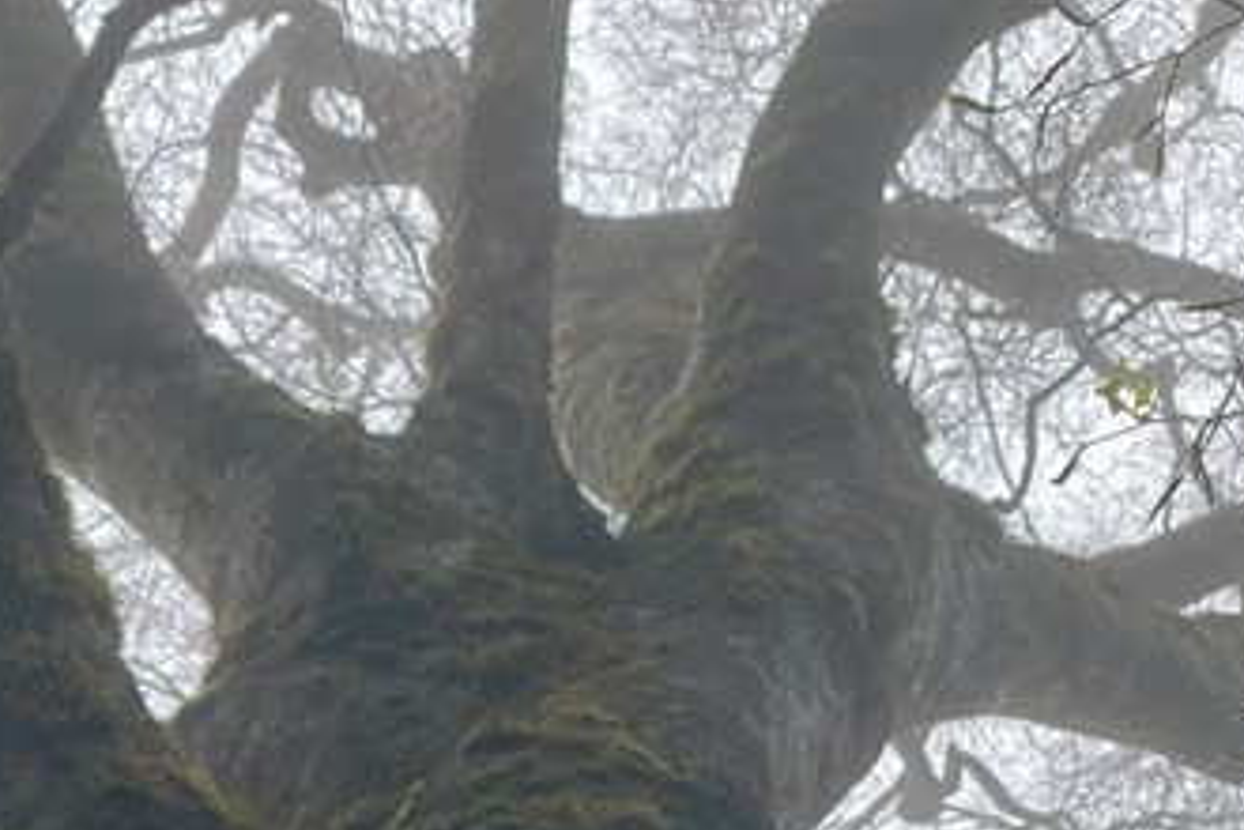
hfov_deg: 23.6
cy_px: 1173
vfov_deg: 15.3
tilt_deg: +67.8
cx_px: 155
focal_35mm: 84
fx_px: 2902
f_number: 1.8
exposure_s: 1/144
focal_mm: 4.25
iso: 32
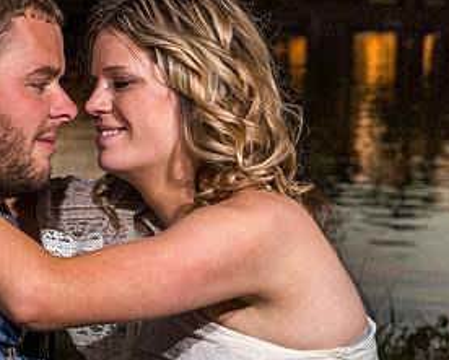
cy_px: 156
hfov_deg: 13.9
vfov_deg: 11.2
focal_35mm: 138
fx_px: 1834
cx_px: 80
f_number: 6.3
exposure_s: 1/320
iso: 640
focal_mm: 70
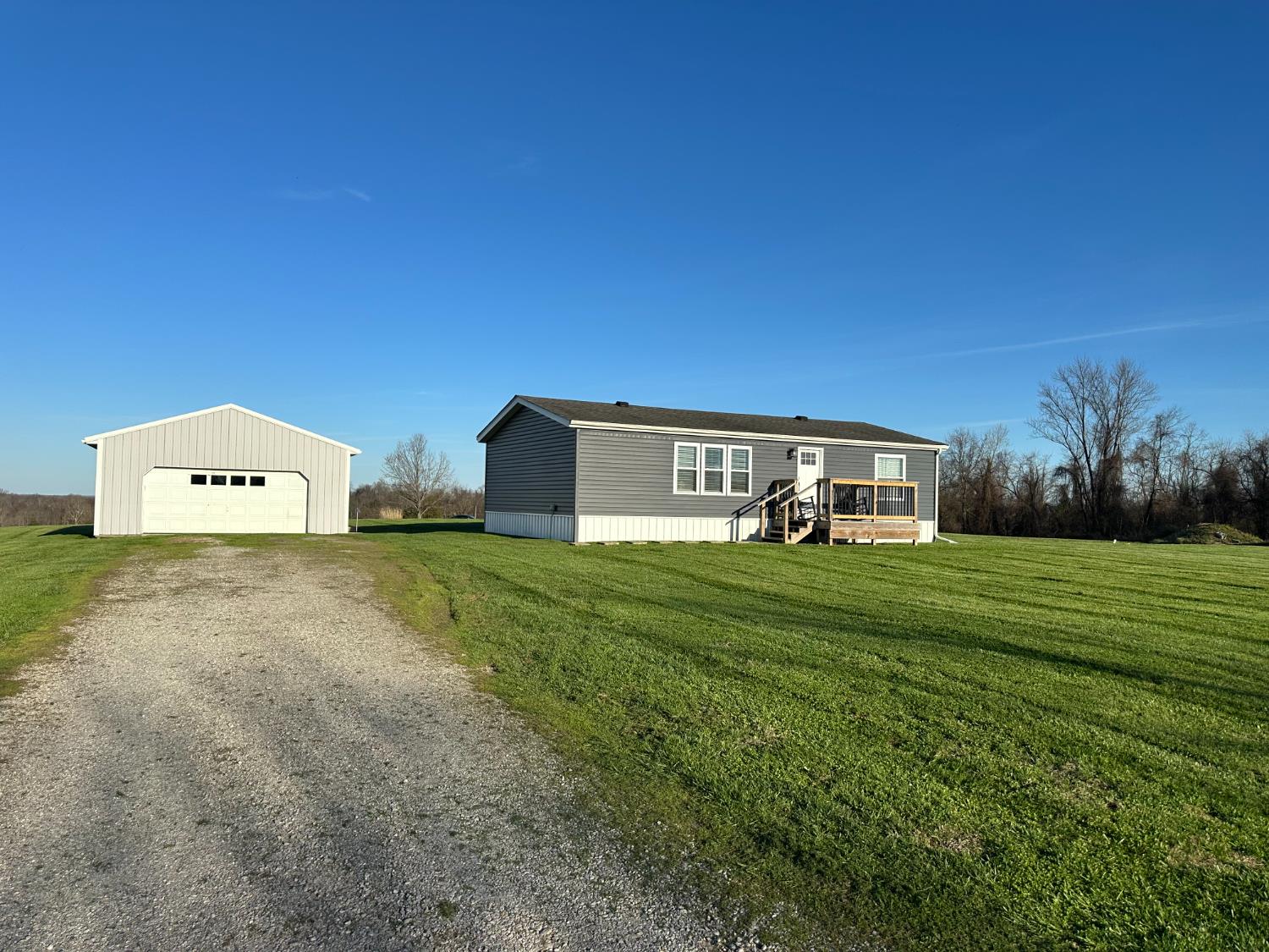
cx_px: 634
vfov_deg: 56.8
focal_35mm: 24
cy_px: 476
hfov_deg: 71.6
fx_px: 880
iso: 80
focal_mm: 6.86
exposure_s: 1/4762
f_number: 1.78
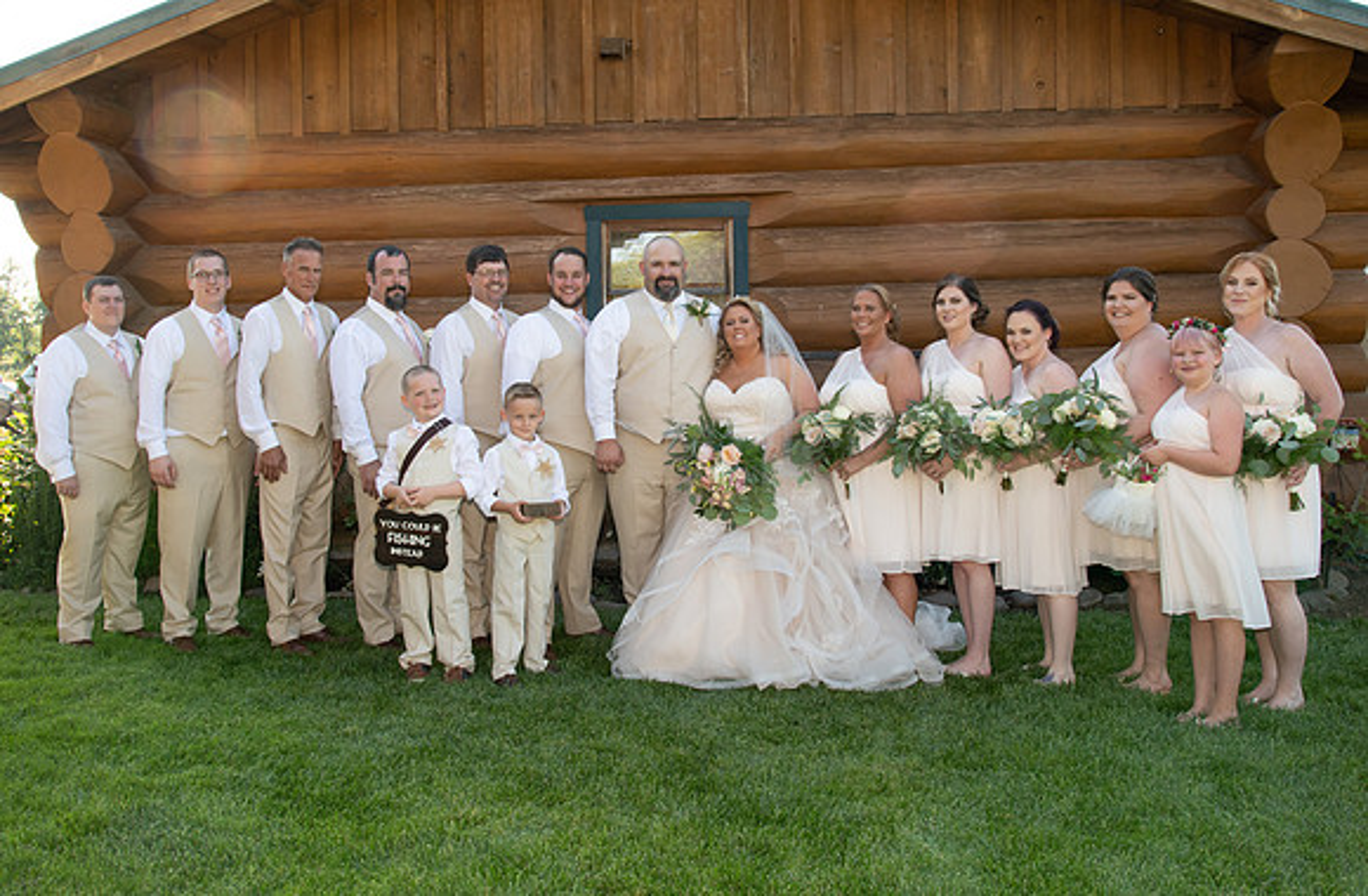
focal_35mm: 40
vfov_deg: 32.9
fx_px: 1515
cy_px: 373
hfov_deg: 48.6
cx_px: 654
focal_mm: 30
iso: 250
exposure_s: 1/125
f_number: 10
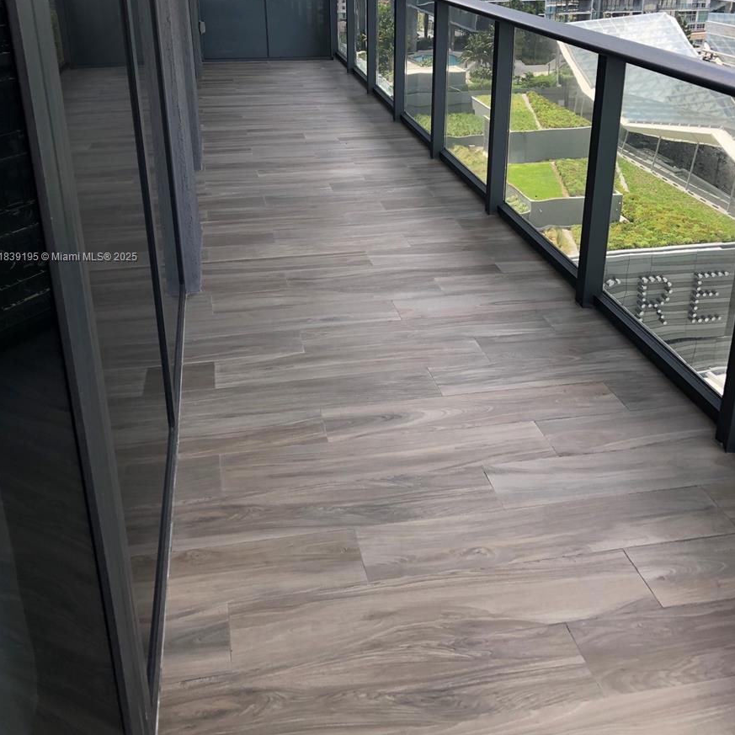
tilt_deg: -21.7
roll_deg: +1.0
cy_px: 258
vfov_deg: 47.8
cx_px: 362
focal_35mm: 34
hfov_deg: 48.4
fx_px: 817
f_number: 1.8
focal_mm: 4
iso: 20
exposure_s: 1/242
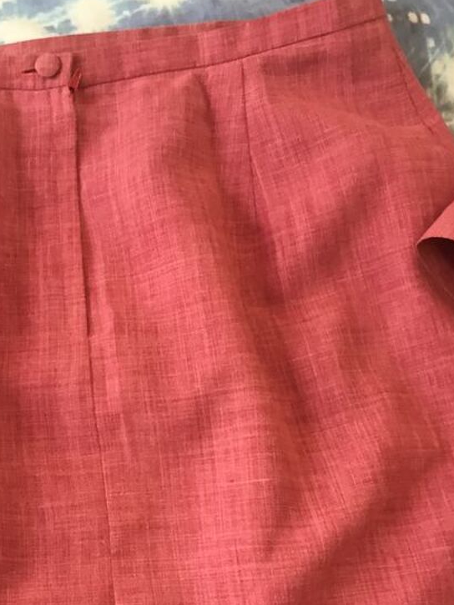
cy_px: 499
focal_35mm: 57
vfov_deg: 32.7
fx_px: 996
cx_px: 60
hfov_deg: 25.0
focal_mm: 3.3
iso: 40
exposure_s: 1/33
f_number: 2.4
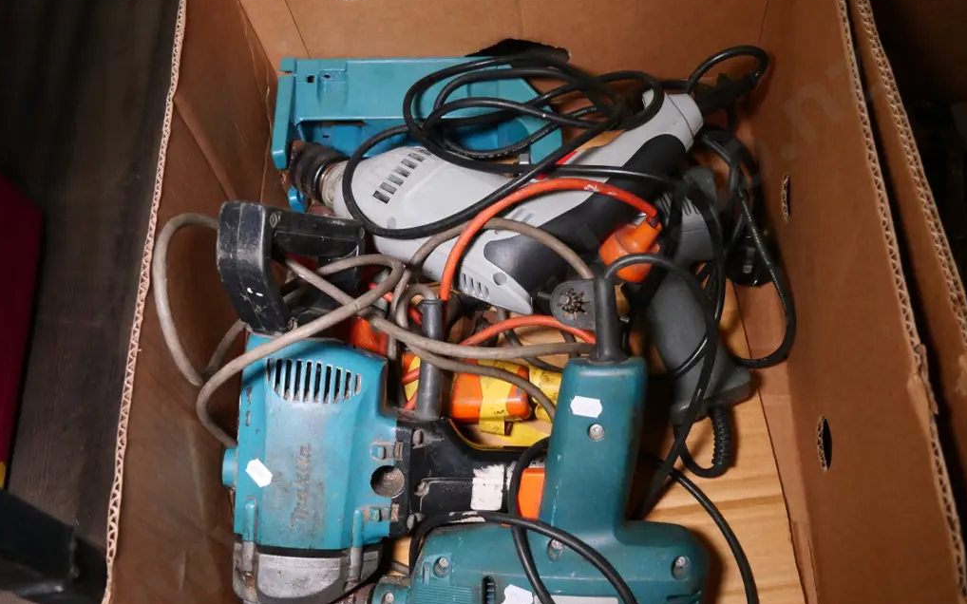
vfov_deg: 39.3
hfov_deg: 59.7
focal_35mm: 32
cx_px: 483
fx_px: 843
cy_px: 358
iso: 3200
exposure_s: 1/200
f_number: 3.7
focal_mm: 15
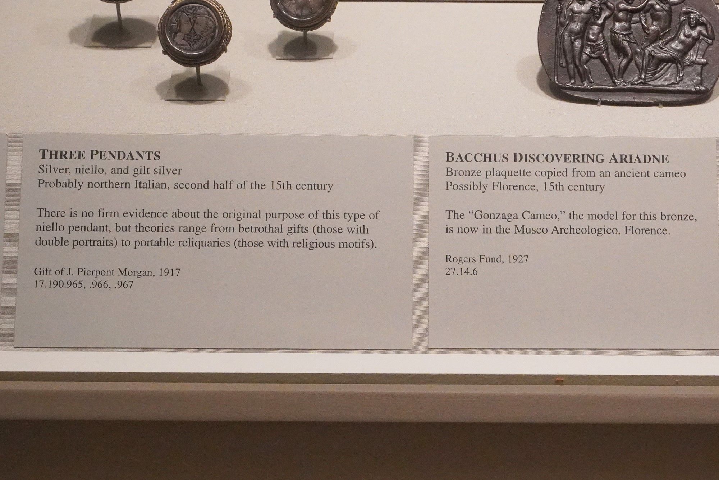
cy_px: 240
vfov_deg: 33.4
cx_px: 360
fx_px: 799
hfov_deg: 48.5
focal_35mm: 40
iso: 8000
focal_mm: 40
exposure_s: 1/100
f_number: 13
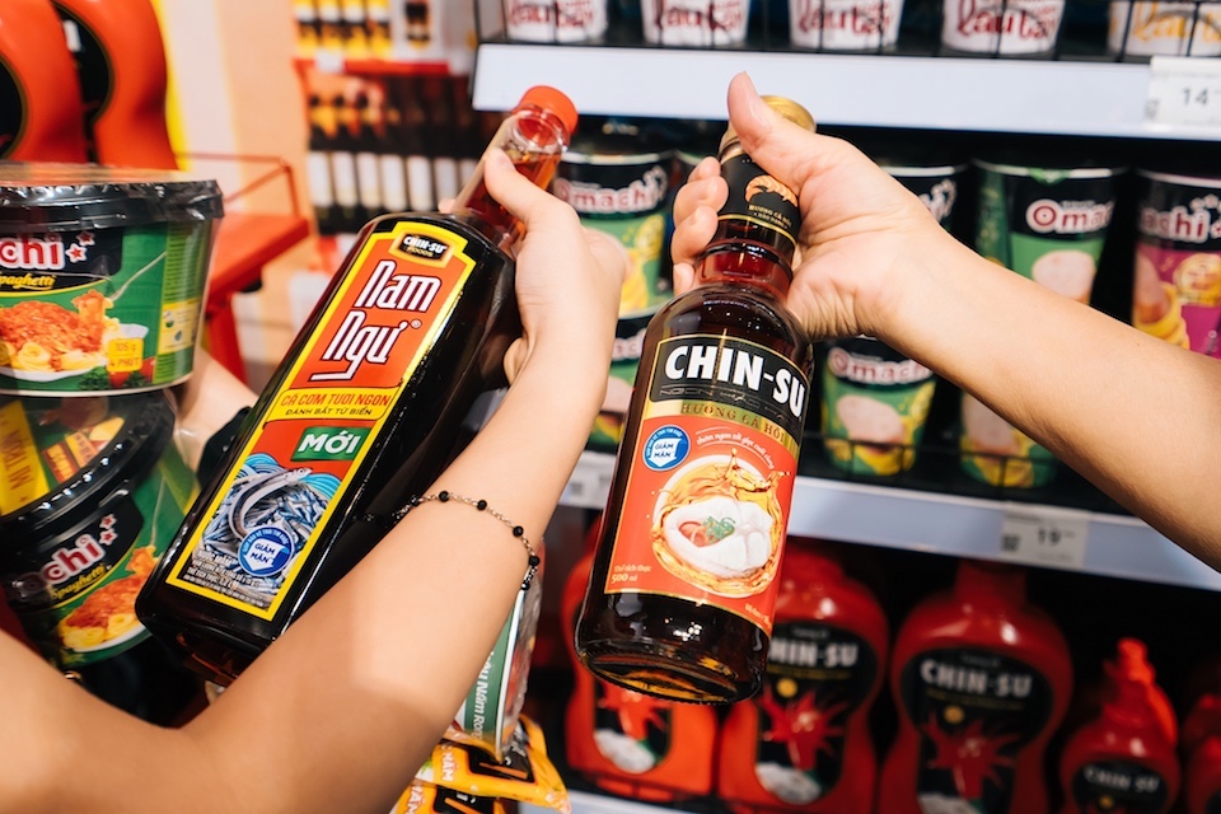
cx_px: 610
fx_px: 1187
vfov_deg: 37.9
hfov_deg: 54.4
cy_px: 407
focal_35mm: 35
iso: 1250
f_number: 5
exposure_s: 1/100
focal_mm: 35
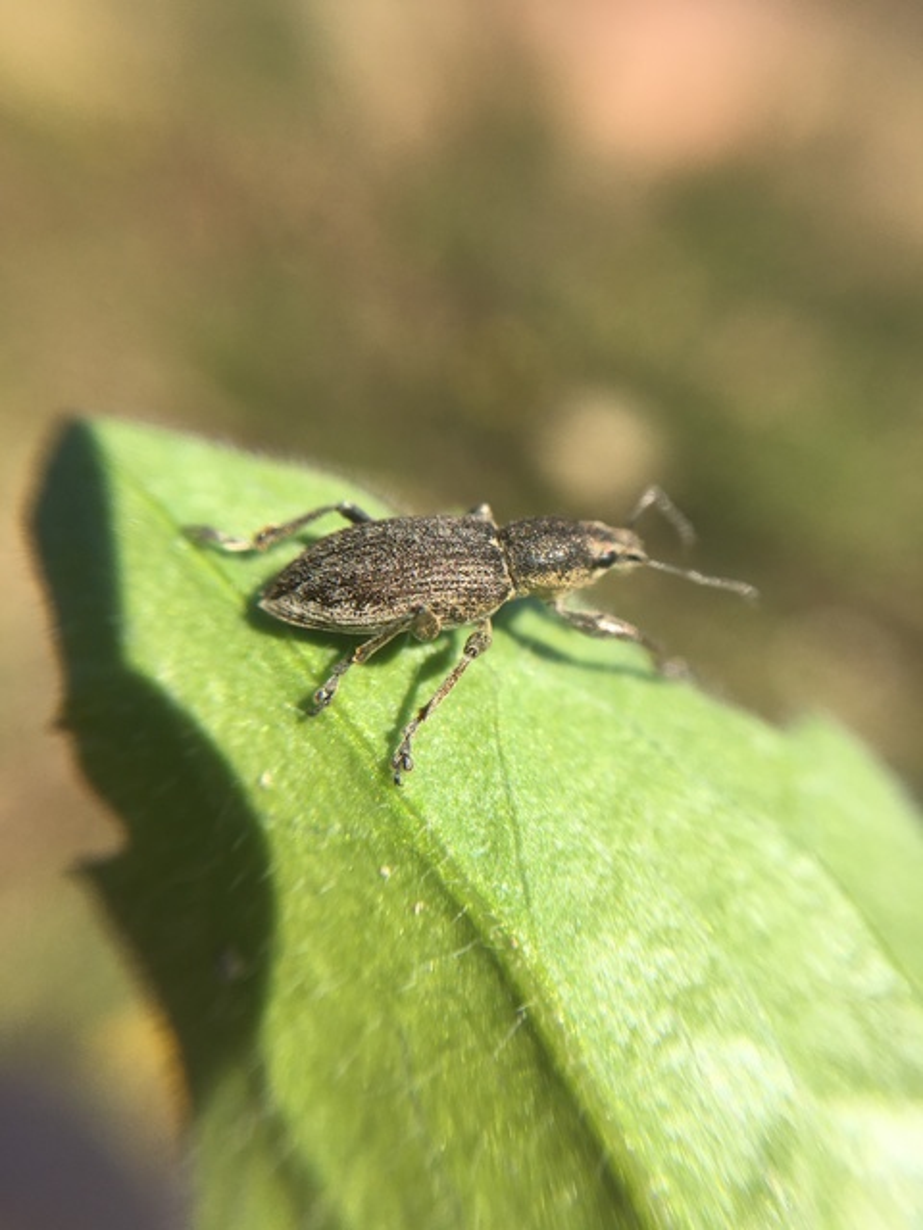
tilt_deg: -25.8
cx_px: 462
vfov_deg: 61.7
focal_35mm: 29
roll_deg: -1.3
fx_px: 1031
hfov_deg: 48.2
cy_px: 615
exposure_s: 1/1326
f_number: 2.2
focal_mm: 4.15
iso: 25
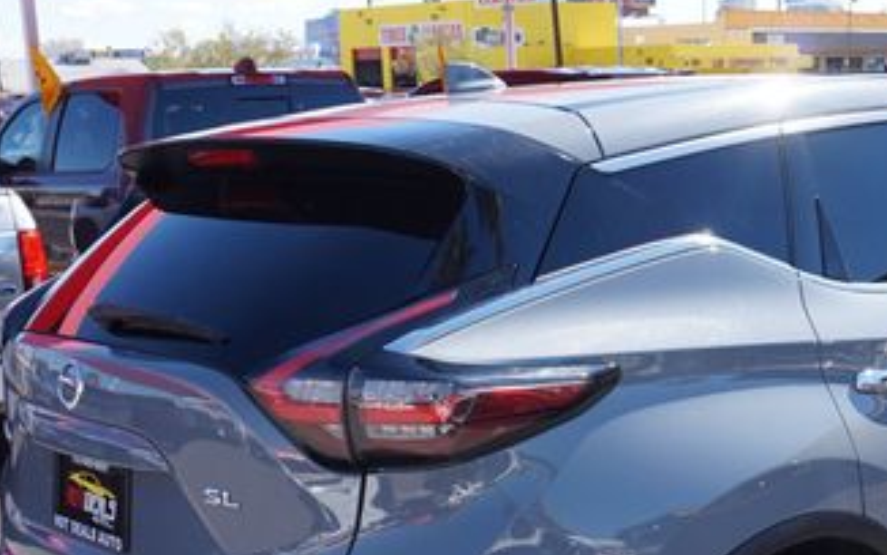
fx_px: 1451
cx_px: 623
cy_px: 495
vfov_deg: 21.2
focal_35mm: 60
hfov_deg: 33.5
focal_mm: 20
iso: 100
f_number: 8
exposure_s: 1/100
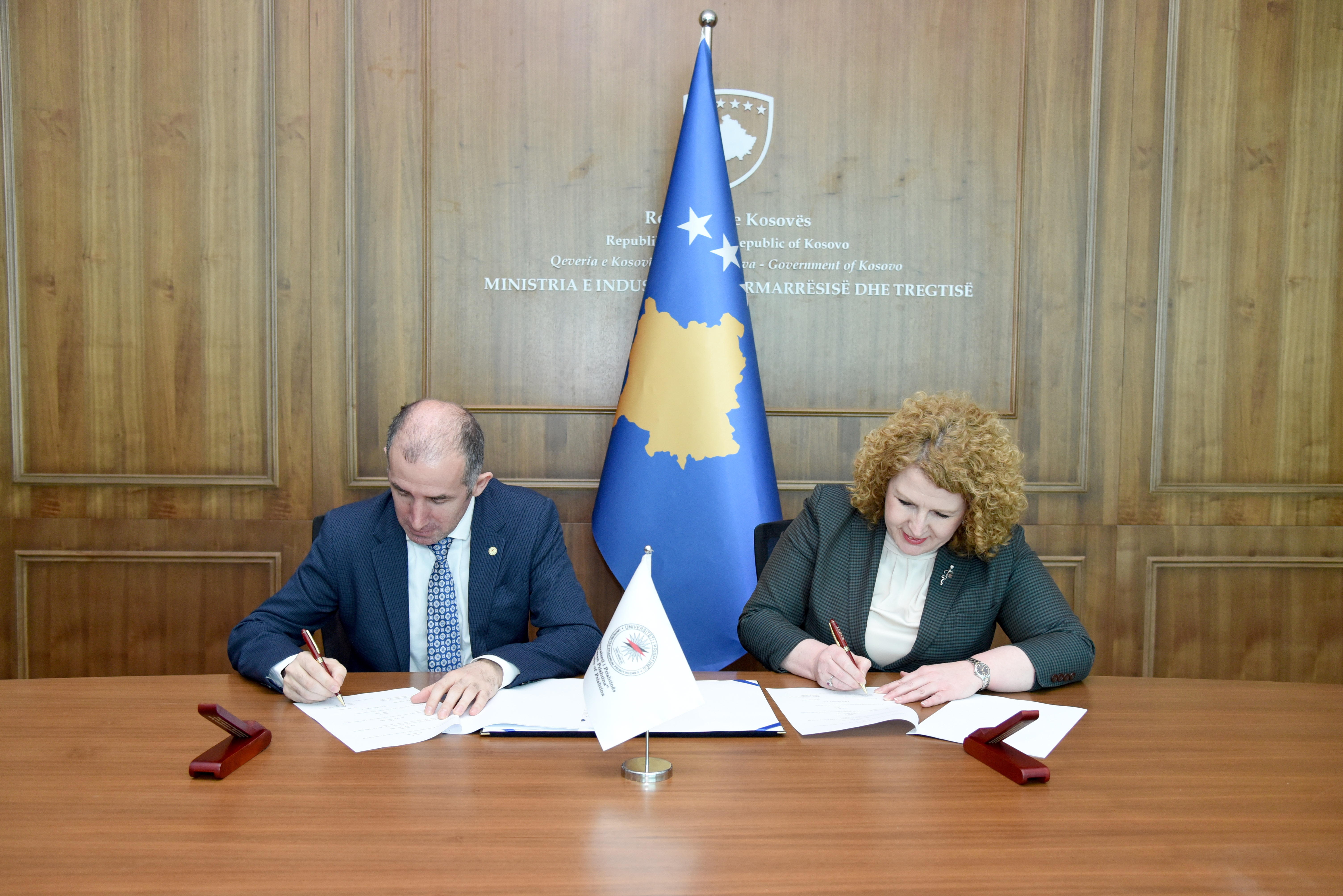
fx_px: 1120
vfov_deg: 43.6
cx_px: 672
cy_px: 448
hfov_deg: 61.9
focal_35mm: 30
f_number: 4
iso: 2000
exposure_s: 1/250
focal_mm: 30
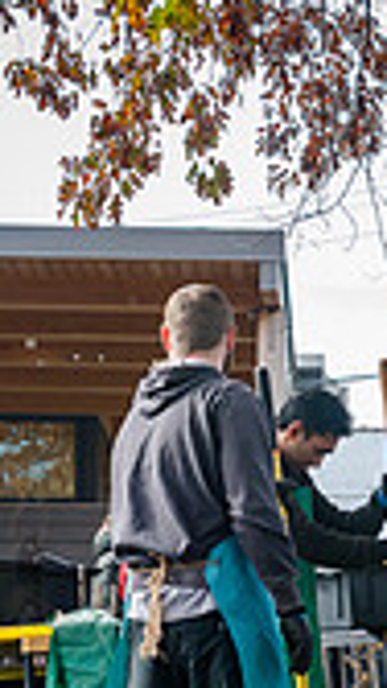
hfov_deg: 9.3
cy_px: 750
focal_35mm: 127
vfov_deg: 16.4
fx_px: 2316
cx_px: 556
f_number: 4
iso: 640
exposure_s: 1/320
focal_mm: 35
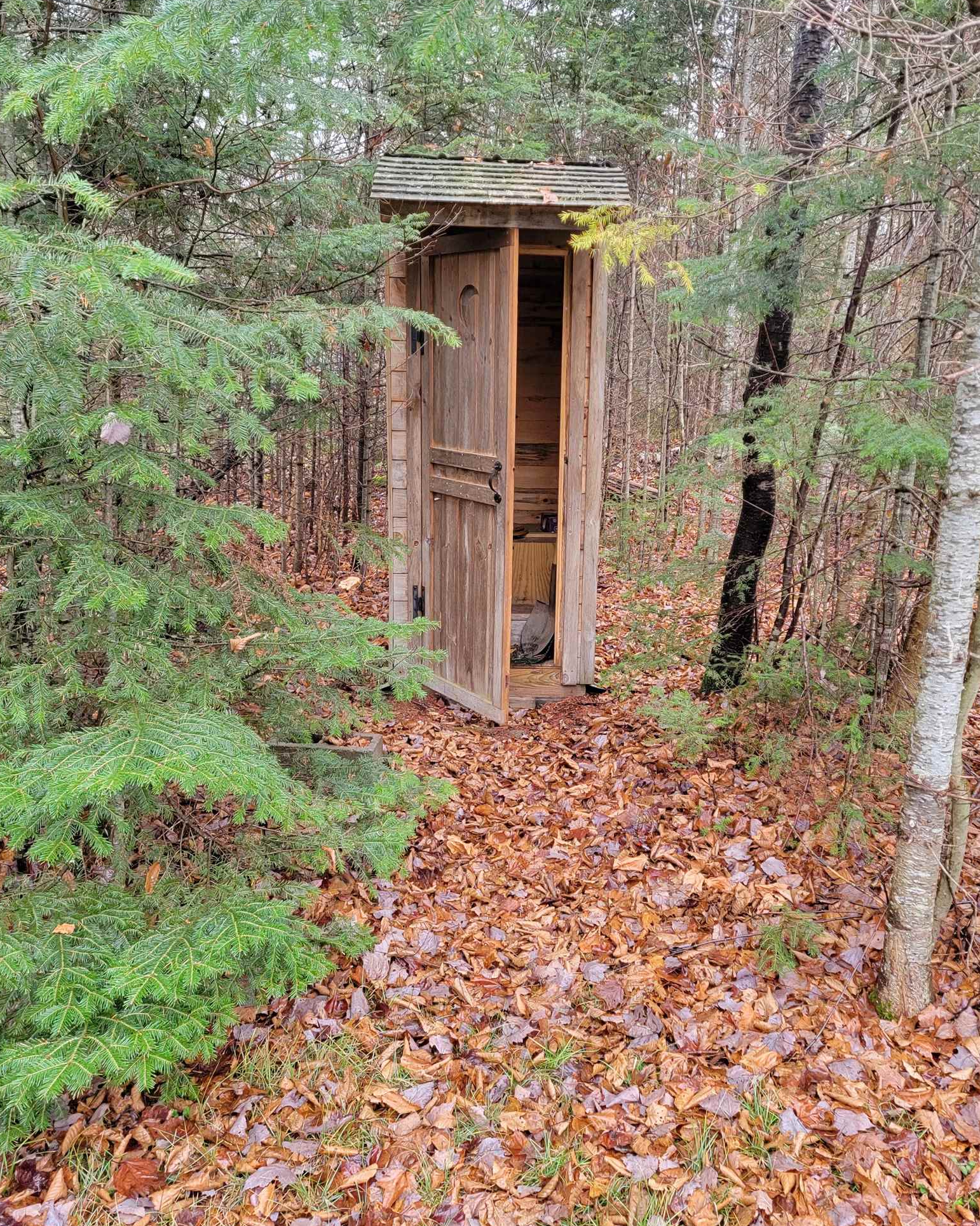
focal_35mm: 28
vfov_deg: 62.2
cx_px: 545
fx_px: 1015
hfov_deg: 51.4
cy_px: 602
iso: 250
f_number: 1.8
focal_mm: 6.7
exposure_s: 1/119
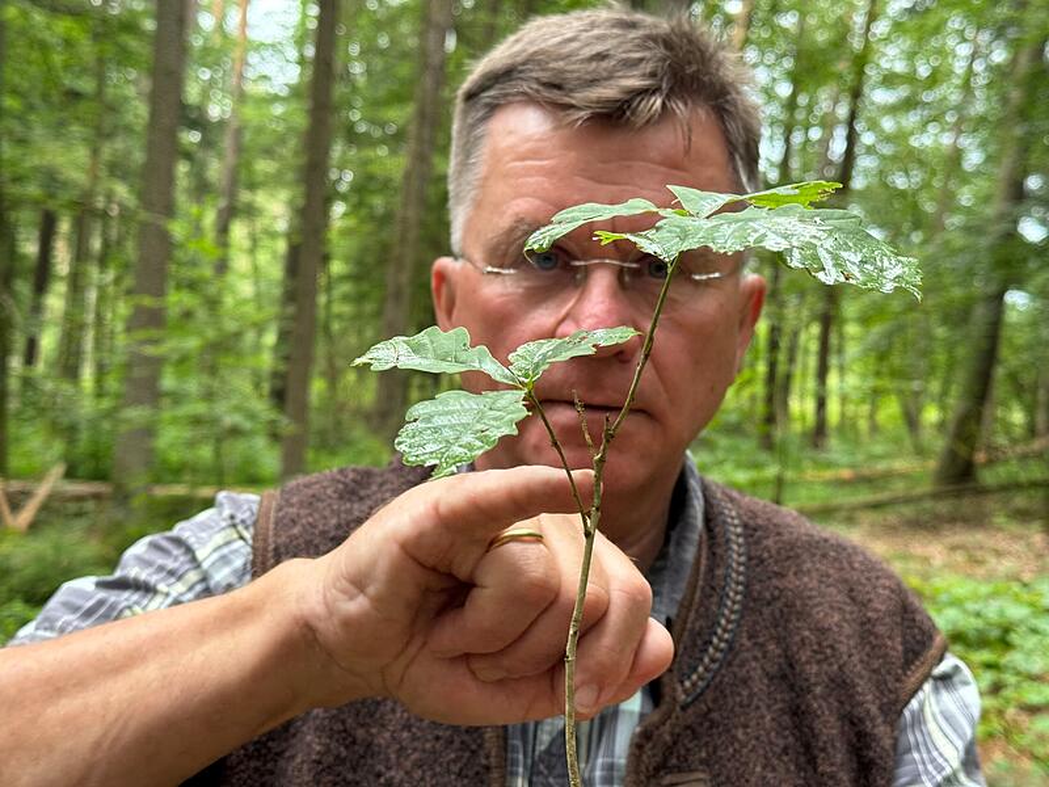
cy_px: 394
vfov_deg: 30.3
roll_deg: -3.2
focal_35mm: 48
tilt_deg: -0.4
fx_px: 1455
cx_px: 524
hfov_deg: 39.7
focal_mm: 6.76
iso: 100
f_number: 1.78
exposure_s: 1/60
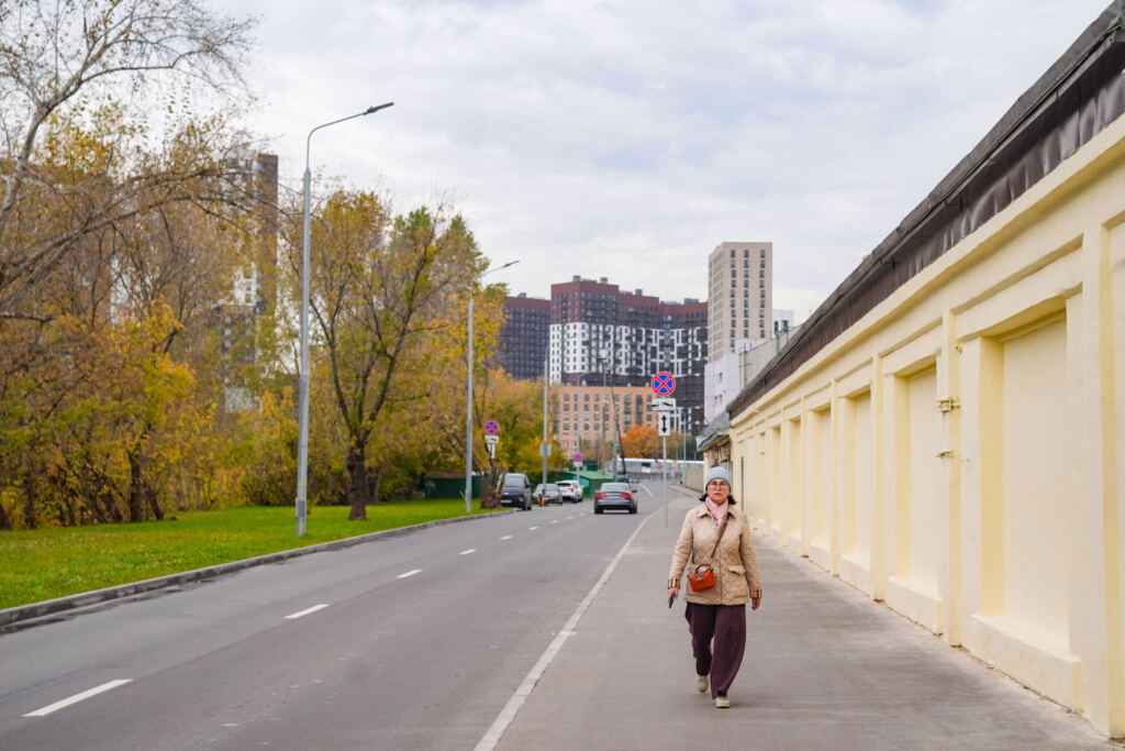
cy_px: 376
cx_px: 562
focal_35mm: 54
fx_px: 1688
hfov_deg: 36.9
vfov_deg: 25.1
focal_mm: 54
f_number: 5
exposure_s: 1/1600
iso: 800
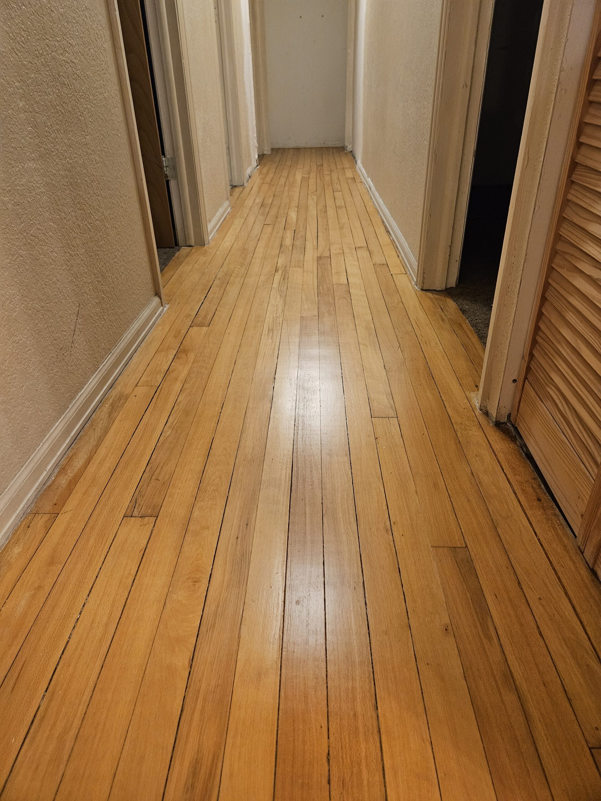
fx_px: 532
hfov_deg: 58.9
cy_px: 400
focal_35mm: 23
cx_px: 300
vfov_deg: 73.9
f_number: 1.8
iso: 640
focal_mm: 5.4
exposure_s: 1/60
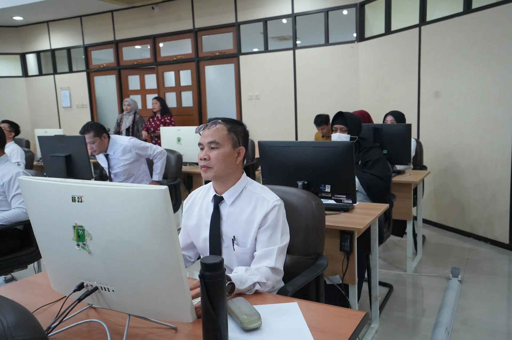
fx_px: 441
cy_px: 170
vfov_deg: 42.3
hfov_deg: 60.3
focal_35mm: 31
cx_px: 256
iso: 10000
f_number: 5.6
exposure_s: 1/100
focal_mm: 31
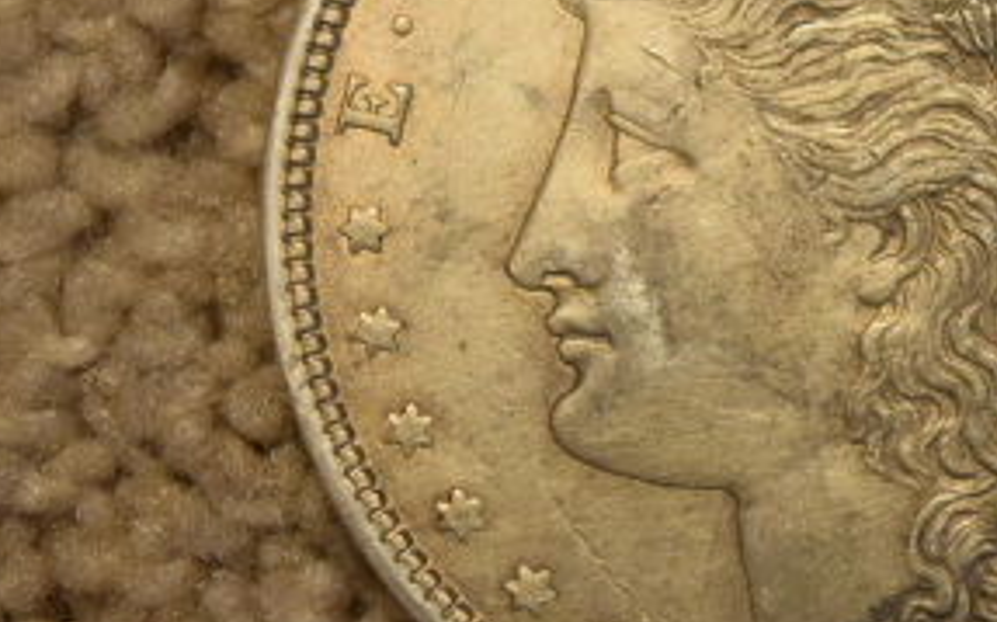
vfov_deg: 7.0
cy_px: 264
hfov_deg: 11.2
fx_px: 5082
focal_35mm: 187
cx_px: 834
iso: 3200
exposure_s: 1/125
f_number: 5.6
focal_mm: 55
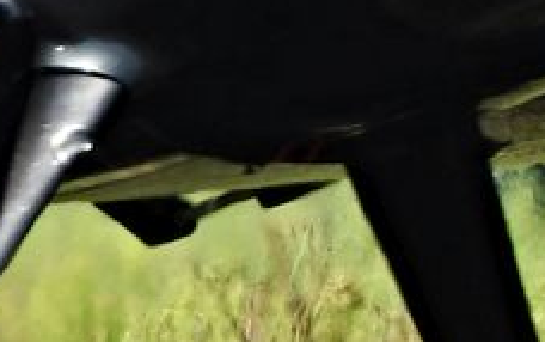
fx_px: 82843
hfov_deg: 0.4
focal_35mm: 5572
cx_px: -323
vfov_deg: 0.2
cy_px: -237
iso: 100
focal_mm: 179.2
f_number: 5.6
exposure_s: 1/400
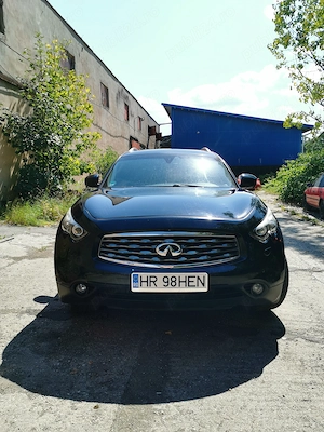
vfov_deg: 61.7
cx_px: 162
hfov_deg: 48.2
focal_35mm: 29
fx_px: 362
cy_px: 216
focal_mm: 5.56
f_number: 1.6
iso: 50
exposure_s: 1/2994
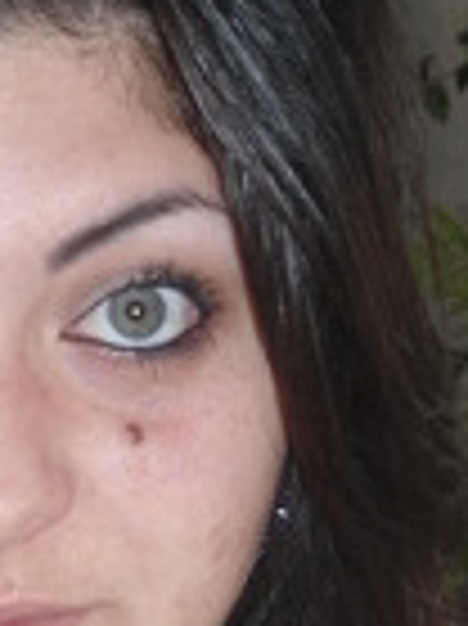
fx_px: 2022
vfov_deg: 17.4
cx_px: -86
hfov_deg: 12.9
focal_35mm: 112
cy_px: 531
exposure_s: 1/30
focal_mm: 4.7
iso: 80
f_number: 2.8
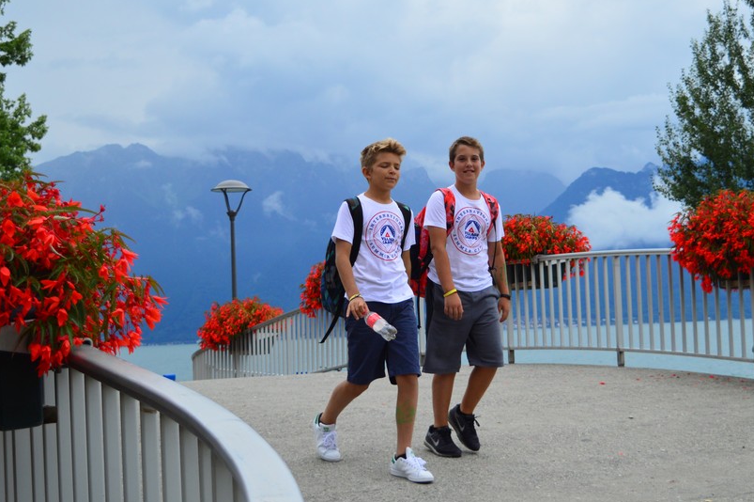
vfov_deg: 20.9
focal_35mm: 65
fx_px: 1360
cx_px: 457
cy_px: 211
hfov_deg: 30.9
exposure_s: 1/2500
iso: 400
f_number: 4.5
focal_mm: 34
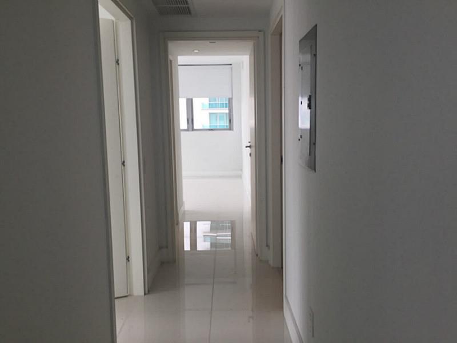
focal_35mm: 29
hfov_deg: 61.7
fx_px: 383
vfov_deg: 48.2
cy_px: 172
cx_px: 228
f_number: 2.2
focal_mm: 4.15
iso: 32
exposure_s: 1/120
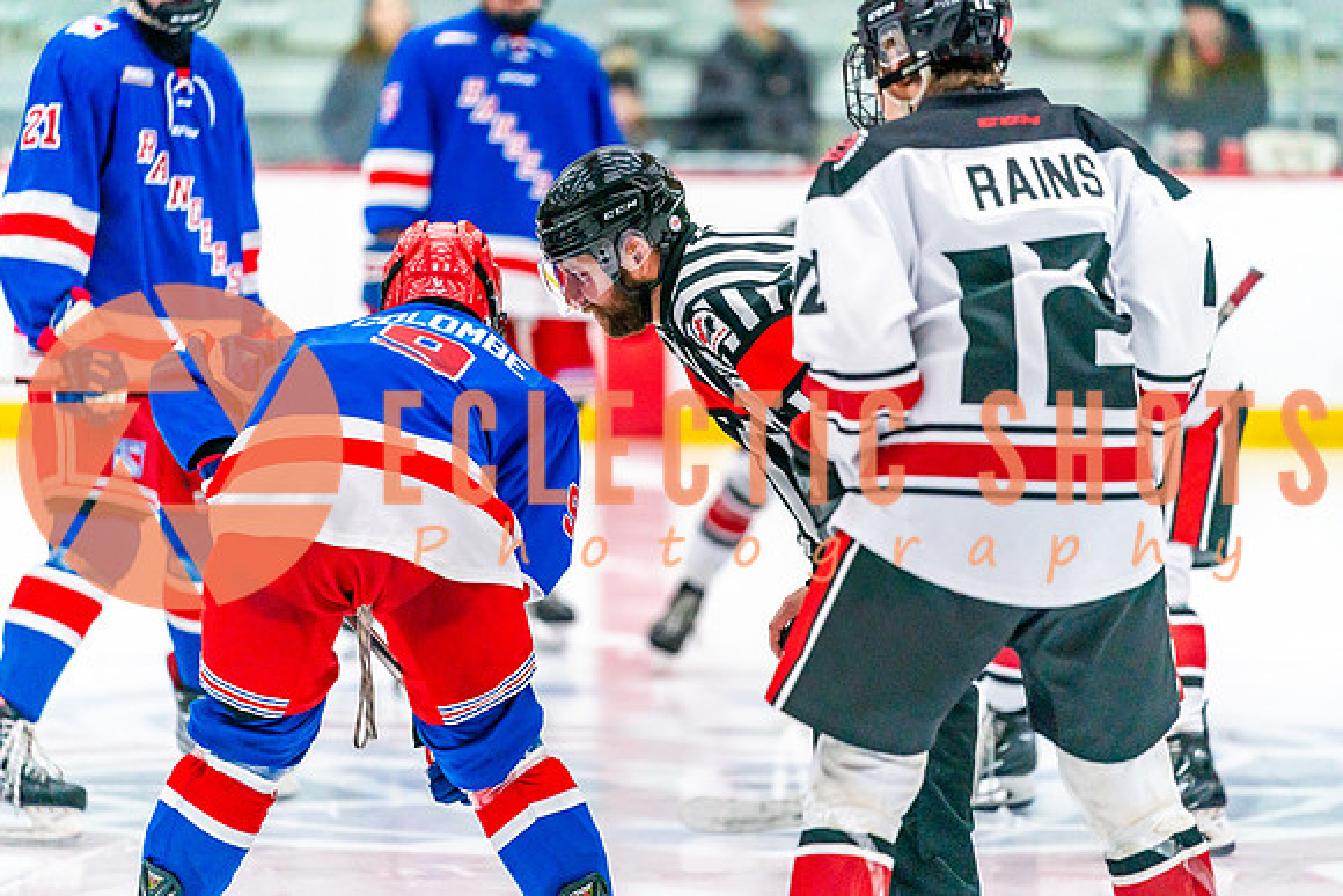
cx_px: 672
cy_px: 448
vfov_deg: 6.9
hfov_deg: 10.3
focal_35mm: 200
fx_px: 7463
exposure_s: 1/1250
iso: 3200
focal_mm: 200
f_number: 2.8
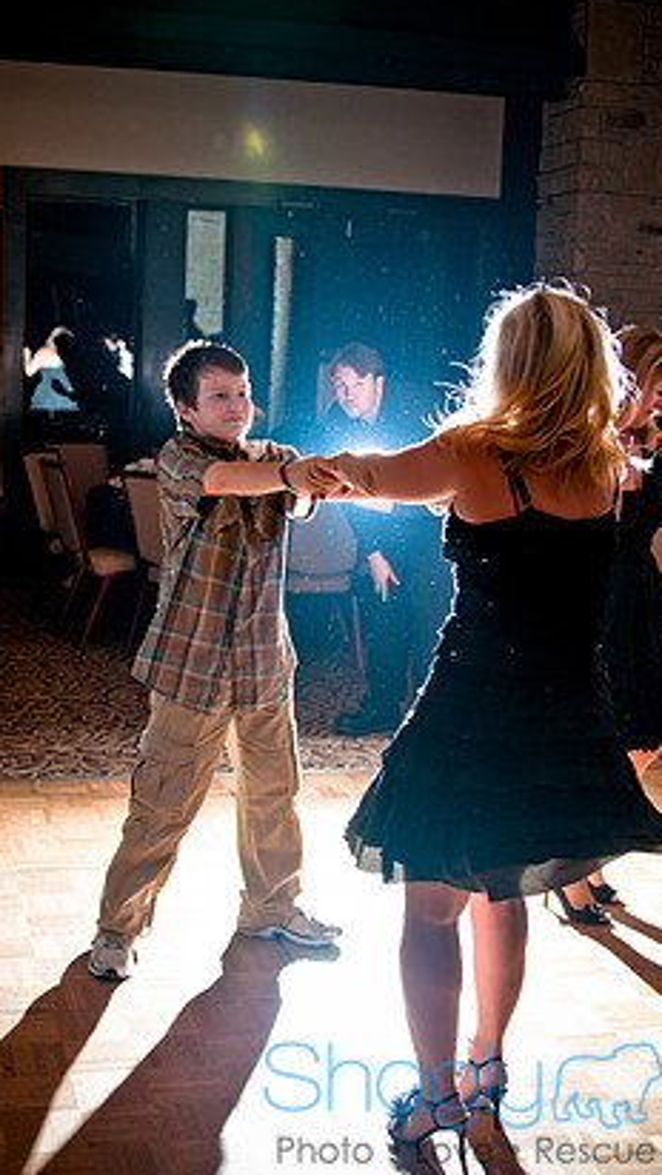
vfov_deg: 42.9
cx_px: 287
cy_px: 579
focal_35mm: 48
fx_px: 1497
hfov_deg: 24.9
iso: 400
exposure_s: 1/200
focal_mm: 28
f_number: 3.2
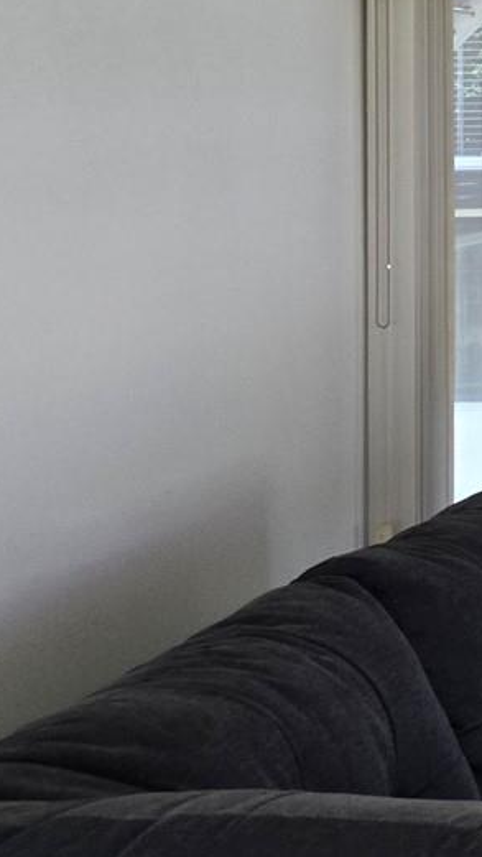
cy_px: 46
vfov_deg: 26.4
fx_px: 1750
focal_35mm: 77
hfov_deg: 12.4
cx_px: 1148
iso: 160
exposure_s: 1/180
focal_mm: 5.4
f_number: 1.8
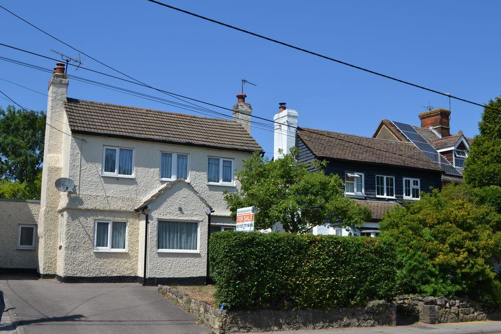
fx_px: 543
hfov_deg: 49.5
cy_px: 167
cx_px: 250
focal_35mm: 39
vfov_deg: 34.2
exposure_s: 1/250
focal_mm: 26
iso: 100
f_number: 8
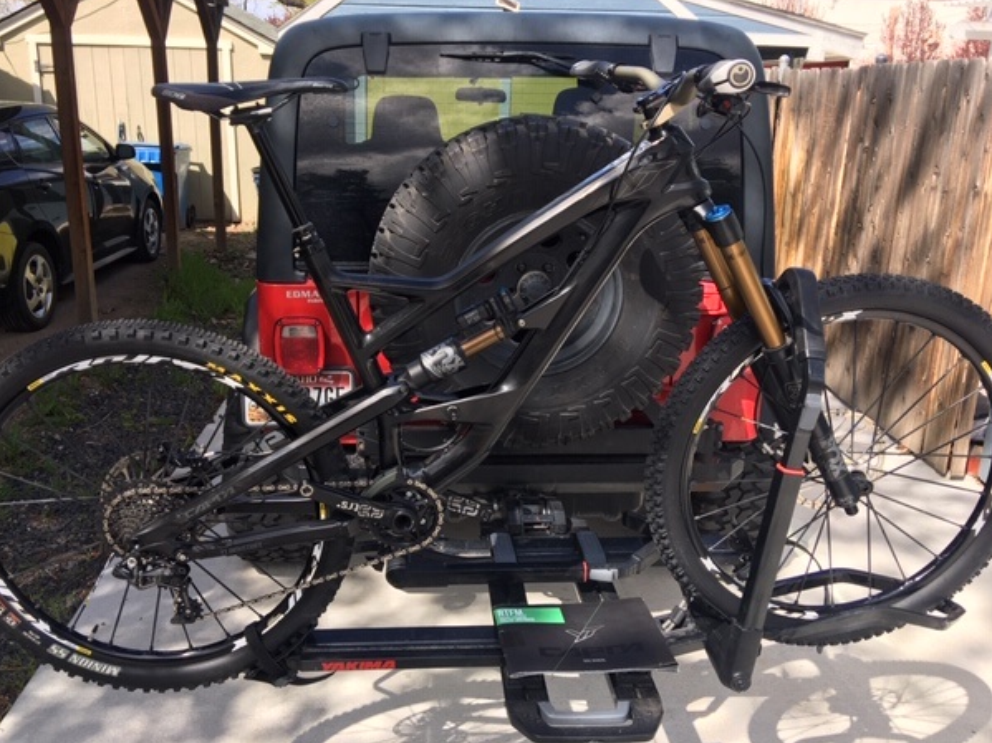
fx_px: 888
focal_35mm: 31
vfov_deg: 45.4
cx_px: 464
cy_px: 352
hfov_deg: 58.3
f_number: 2.2
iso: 25
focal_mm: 4.15
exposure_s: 1/591
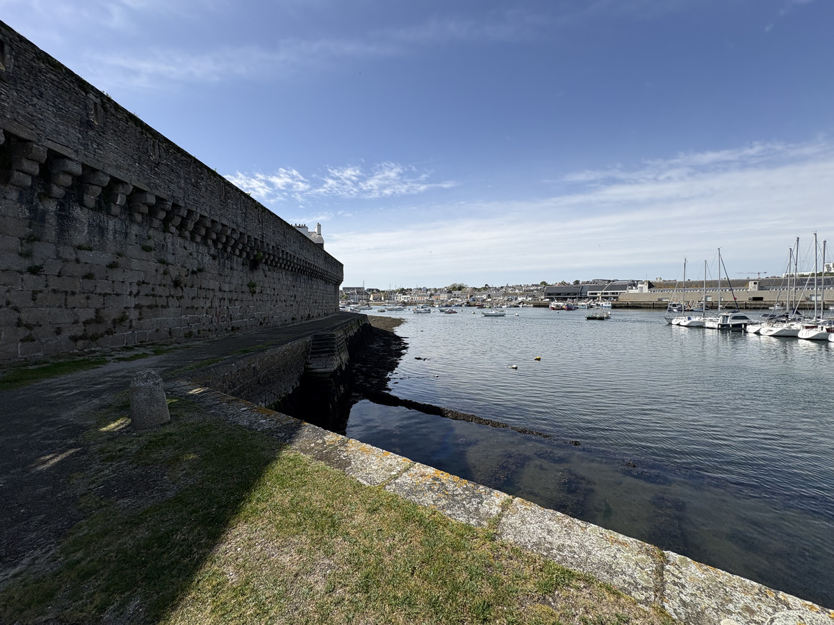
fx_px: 337
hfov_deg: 102.1
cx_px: 417
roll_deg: +0.6
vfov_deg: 85.7
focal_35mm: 14
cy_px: 312
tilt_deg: -1.8
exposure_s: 1/3390
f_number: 2.2
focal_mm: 2.22
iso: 50
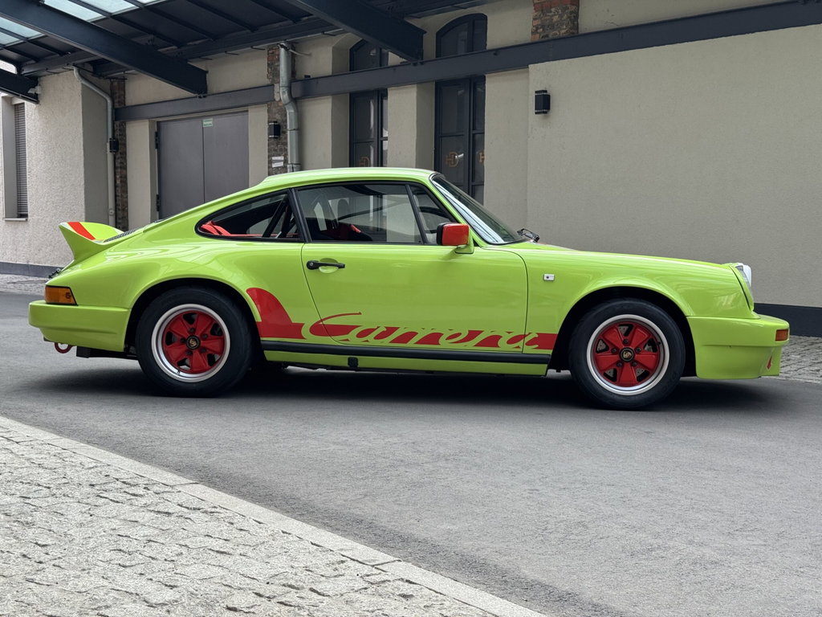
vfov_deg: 30.3
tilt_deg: -4.6
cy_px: 308
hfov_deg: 39.7
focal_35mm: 48
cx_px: 411
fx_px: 1140
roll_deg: +0.1
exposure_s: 1/572
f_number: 1.78
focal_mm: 6.76
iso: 64
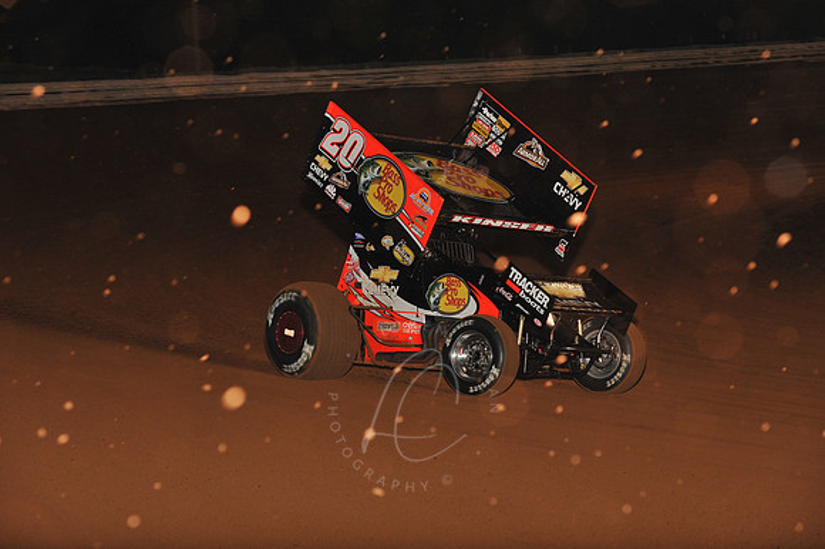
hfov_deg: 16.4
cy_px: 274
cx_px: 412
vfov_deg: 11.0
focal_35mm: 125
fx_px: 2863
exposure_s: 1/320
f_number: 7.1
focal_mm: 125
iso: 1250
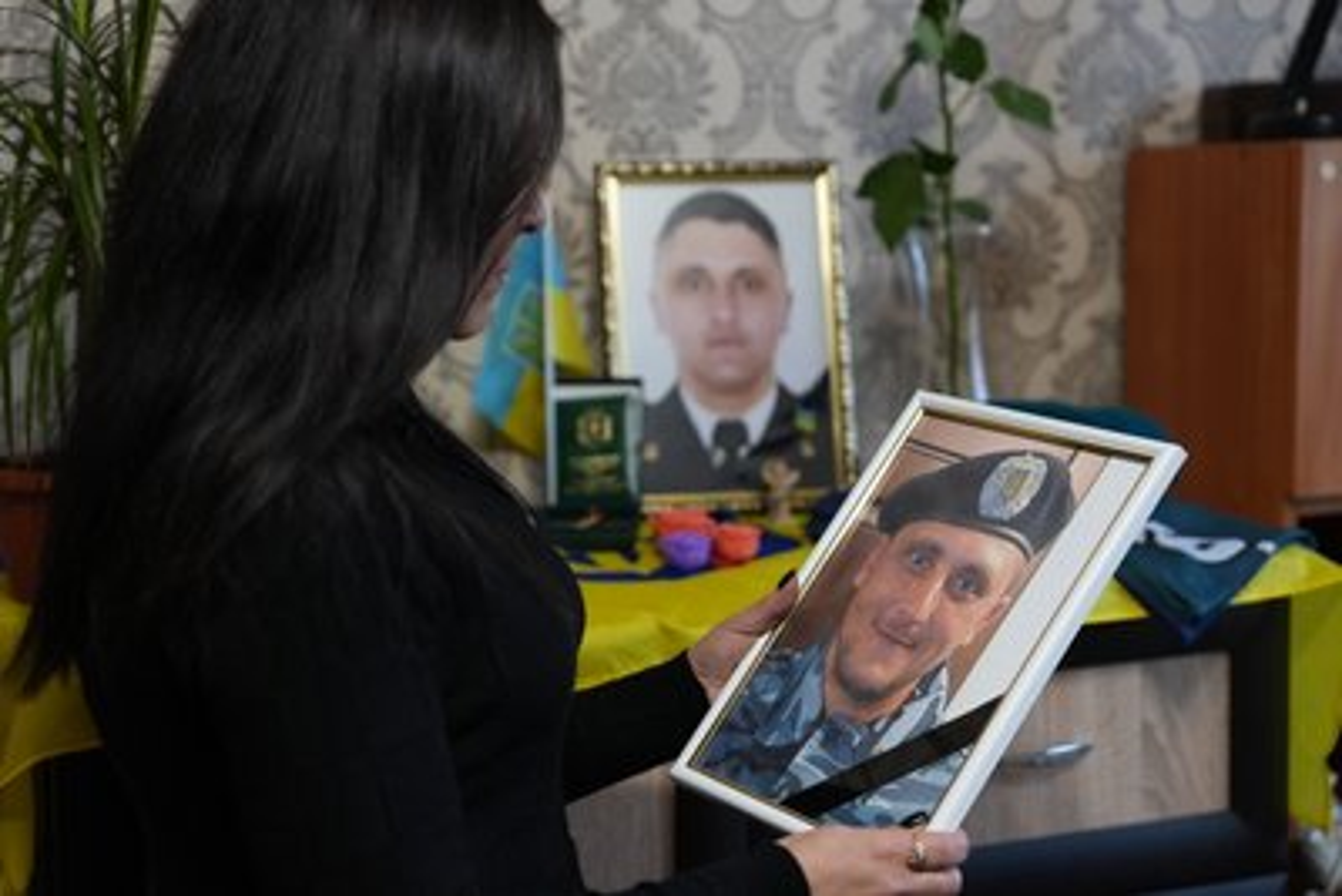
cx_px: 671
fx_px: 2349
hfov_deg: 31.9
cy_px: 448
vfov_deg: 21.6
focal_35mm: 63
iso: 1250
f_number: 2.8
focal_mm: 63
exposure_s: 1/50
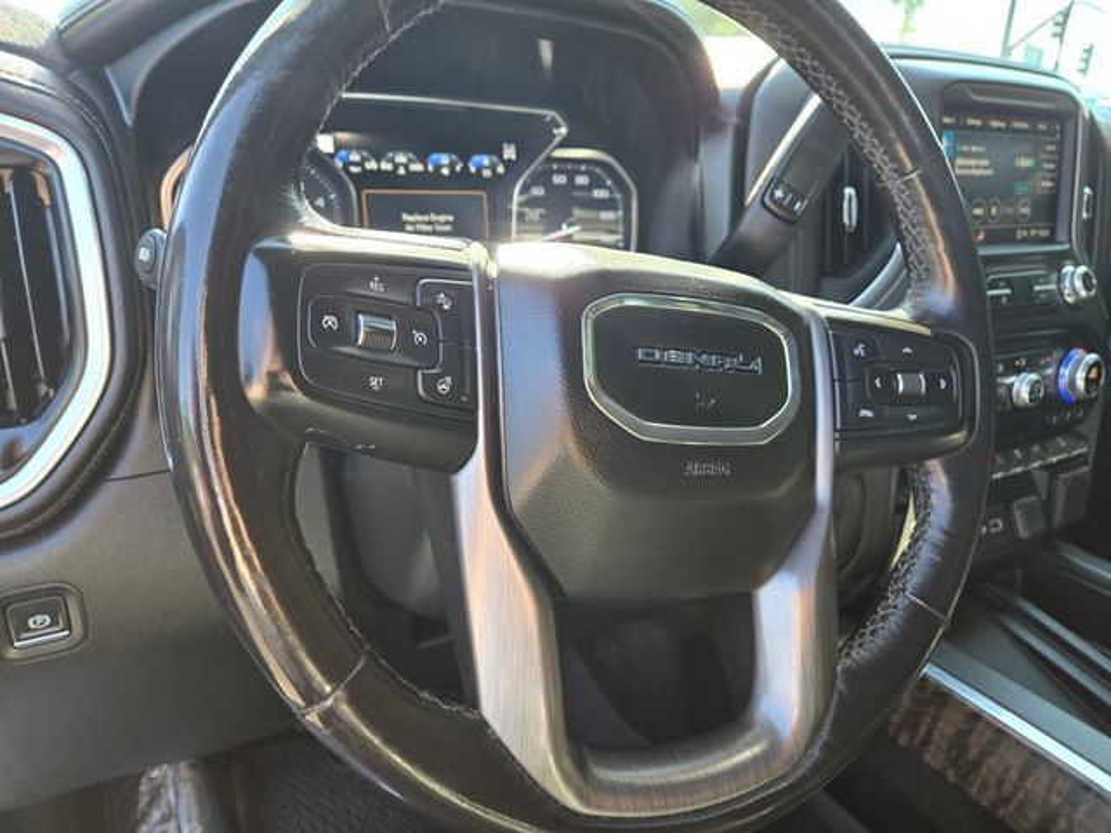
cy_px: 416
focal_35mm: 23
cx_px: 556
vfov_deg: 58.9
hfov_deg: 73.9
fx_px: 738
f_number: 1.8
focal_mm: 5.4
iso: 100
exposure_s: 1/180
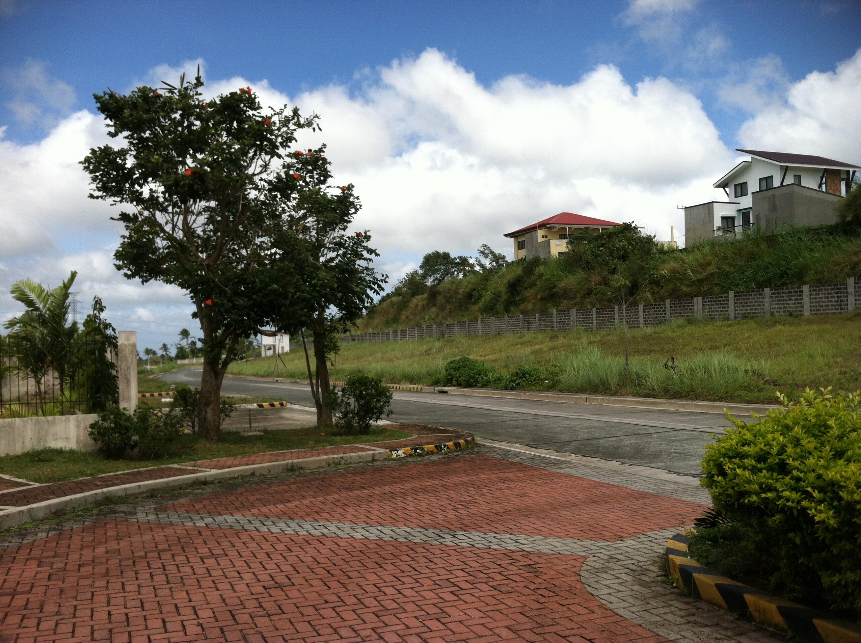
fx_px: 869
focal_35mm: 35
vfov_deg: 40.6
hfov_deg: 52.7
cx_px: 430
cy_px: 322
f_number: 2.8
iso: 80
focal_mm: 3.85
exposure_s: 1/1304
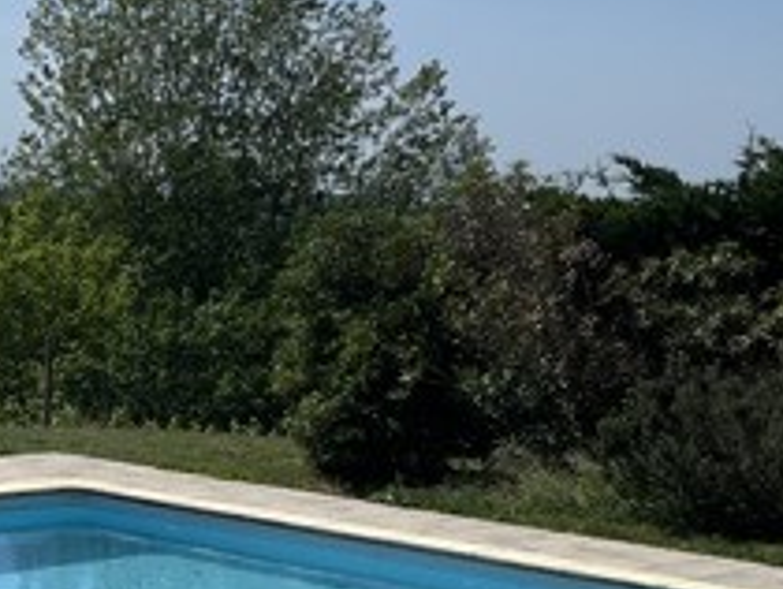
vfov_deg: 14.8
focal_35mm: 99
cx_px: -257
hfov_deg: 18.3
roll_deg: -2.0
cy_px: 60
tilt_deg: +2.4
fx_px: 2242
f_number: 1.6
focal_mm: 5.1
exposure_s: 1/8403
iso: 50
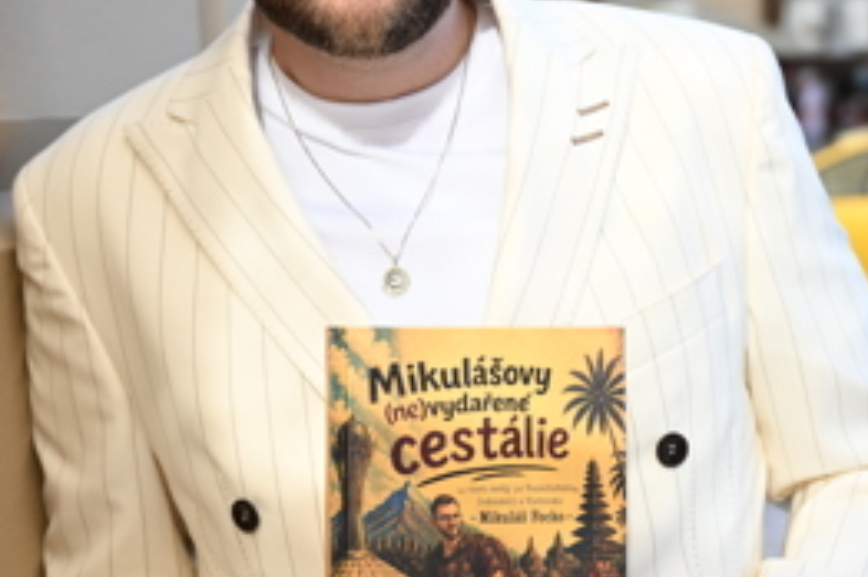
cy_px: 259
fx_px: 2095
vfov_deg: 15.7
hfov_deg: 23.4
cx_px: 447
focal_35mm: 87
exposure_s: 1/2500
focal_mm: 33
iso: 640
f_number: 2.8
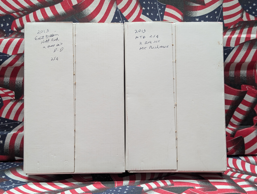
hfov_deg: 38.9
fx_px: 364
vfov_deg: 29.7
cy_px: 97
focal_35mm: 49
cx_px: 128
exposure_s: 1/33.4
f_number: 1.68
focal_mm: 6.9
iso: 26
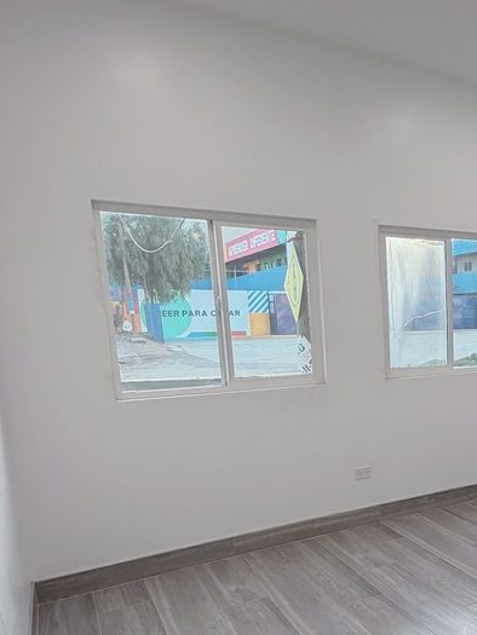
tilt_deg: -10.4
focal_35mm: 32
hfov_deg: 39.7
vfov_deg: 55.5
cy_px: 429
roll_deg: +1.0
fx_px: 588
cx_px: 460
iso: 50
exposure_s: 1/30
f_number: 2.2
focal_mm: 2.22
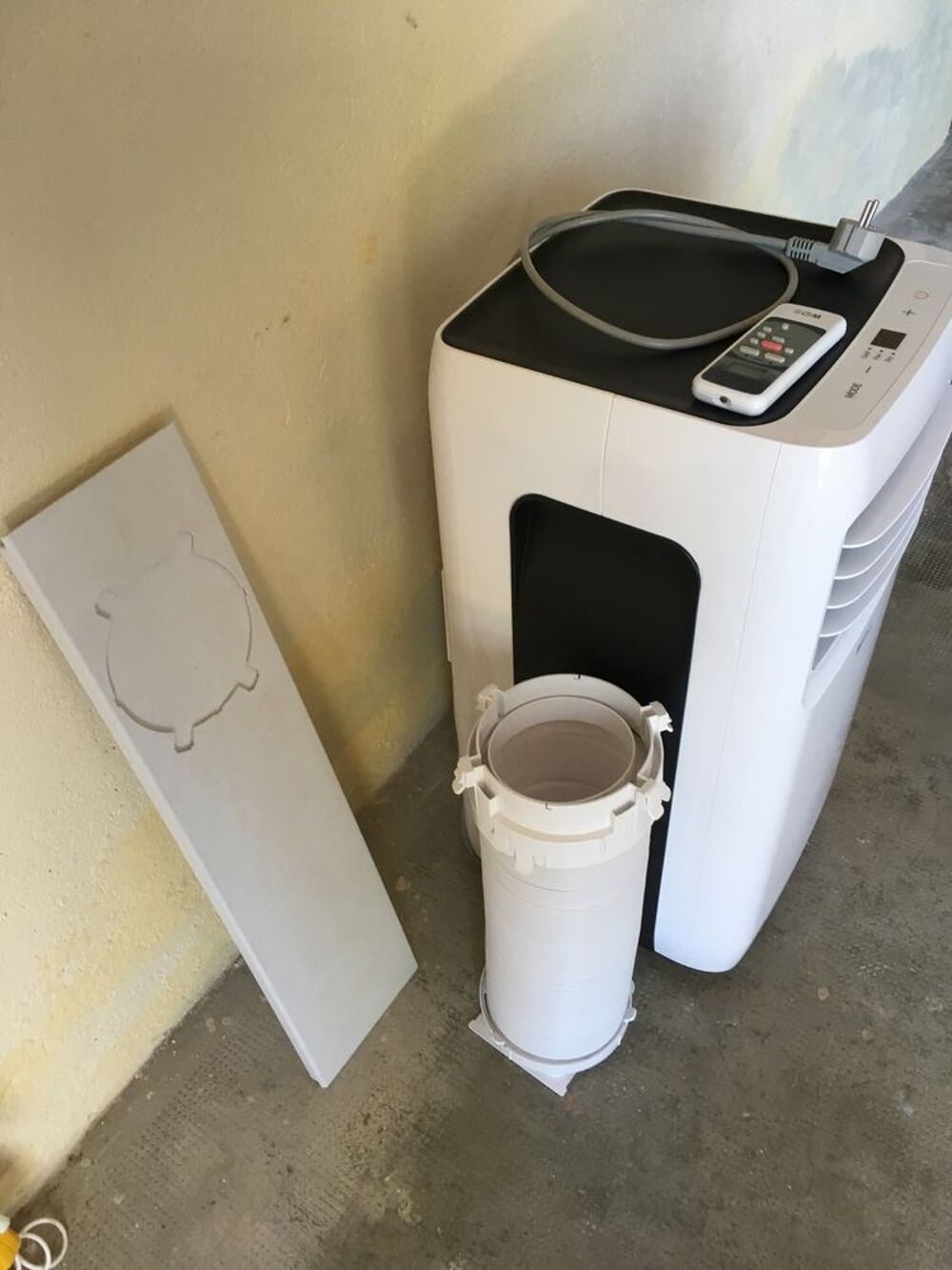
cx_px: 476
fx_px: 1063
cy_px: 635
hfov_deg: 48.2
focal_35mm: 29
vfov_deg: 61.7
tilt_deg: -46.0
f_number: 2.2
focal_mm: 4.15
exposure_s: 1/33
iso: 50
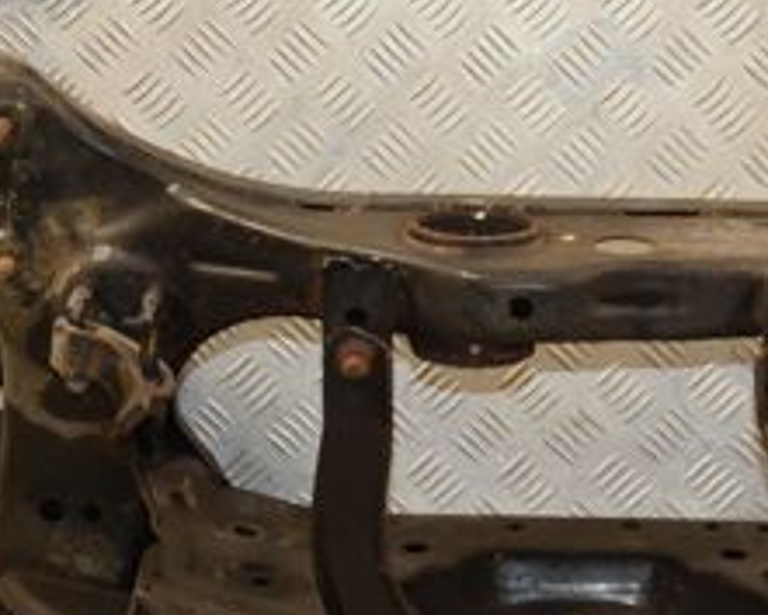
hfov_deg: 16.8
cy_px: 233
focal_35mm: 114
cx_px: 546
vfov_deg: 13.5
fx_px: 2592
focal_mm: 28
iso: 800
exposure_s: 1/160
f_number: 5
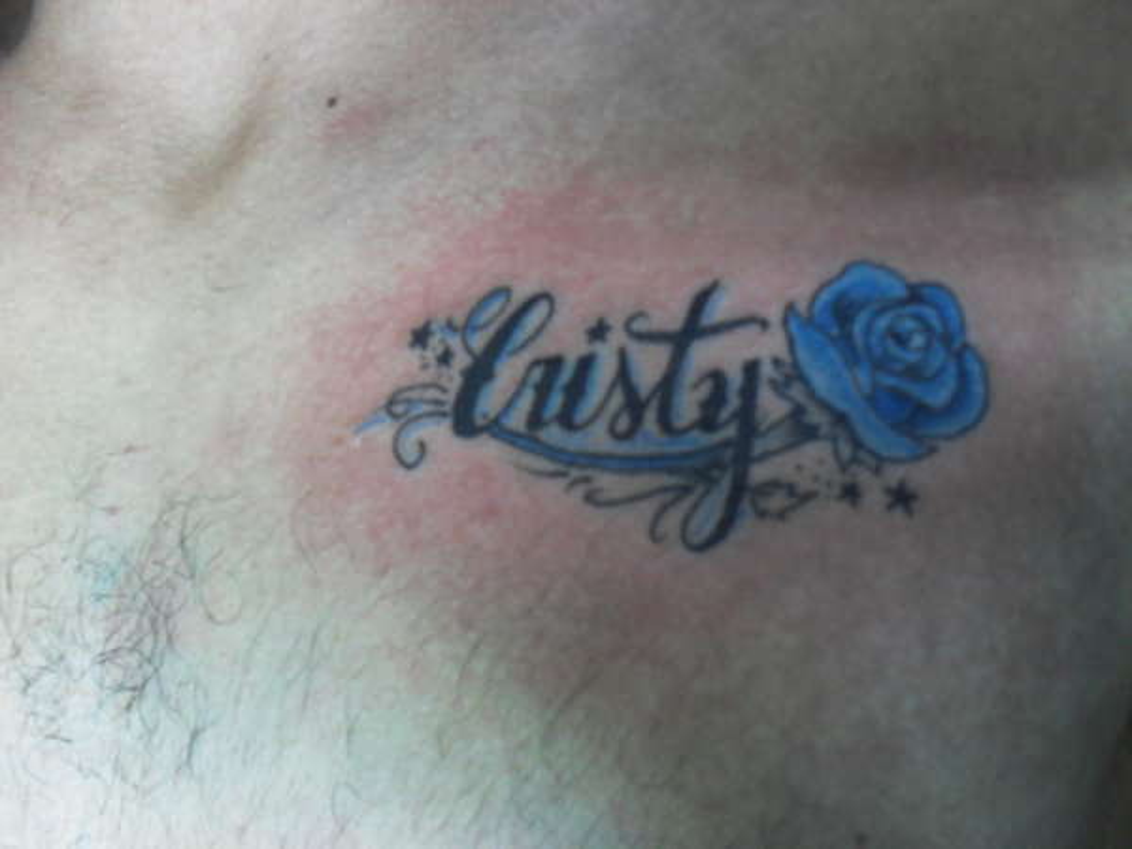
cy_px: 424
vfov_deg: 40.7
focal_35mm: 35
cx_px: 566
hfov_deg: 52.6
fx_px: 1145
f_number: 3.2
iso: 200
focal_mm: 6.3
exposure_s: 1/6
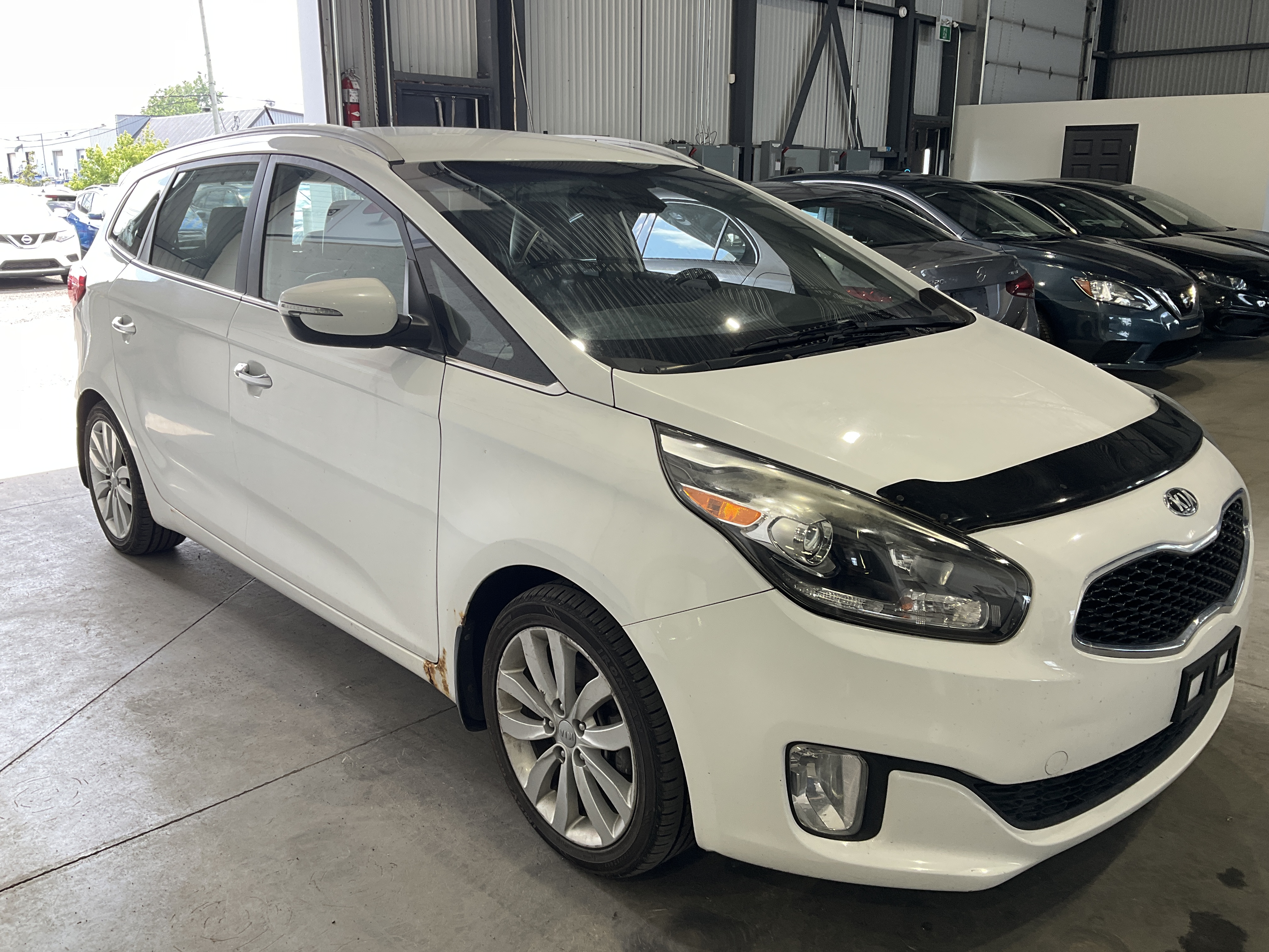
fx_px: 1063
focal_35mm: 29
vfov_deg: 48.2
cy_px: 476
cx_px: 634
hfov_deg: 61.7
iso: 25
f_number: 1.8
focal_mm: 3
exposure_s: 1/122
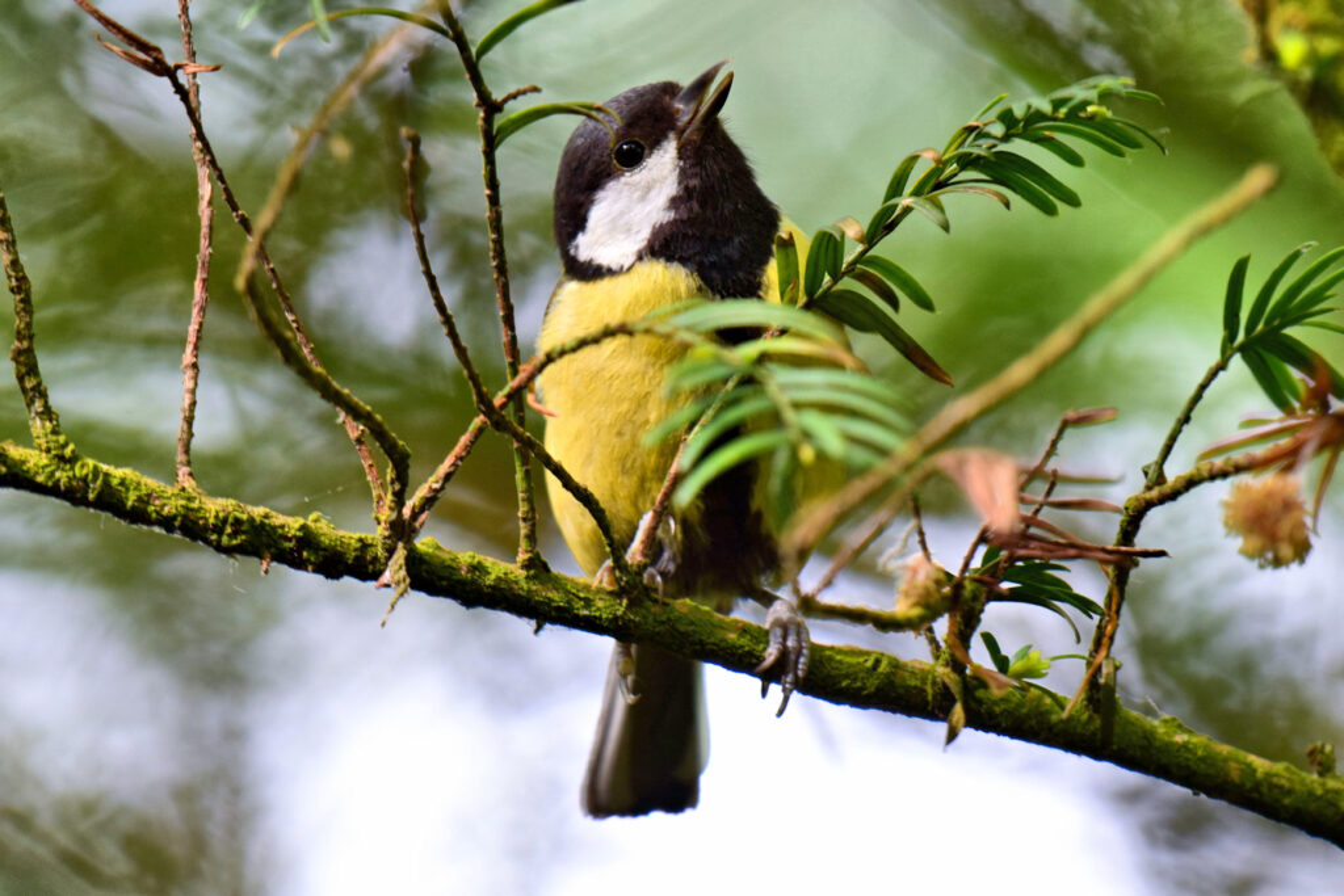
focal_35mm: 750
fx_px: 28002
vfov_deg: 1.8
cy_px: 448
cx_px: 672
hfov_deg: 2.7
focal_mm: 500
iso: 640
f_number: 5.6
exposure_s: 1/90
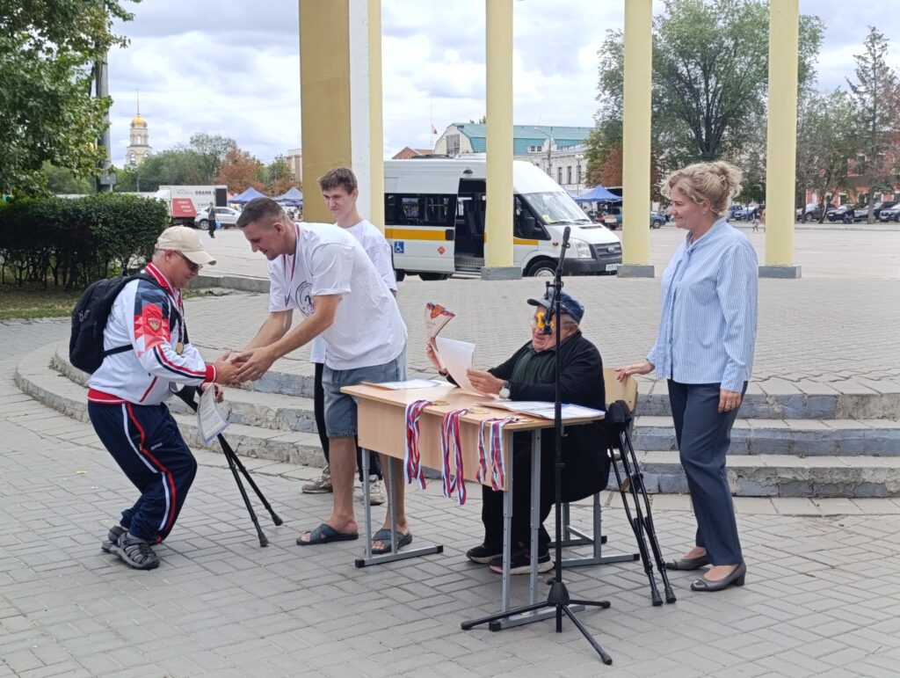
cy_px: 339
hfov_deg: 41.2
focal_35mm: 46
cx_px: 450
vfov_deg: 31.6
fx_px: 1198
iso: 50
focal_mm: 6.14
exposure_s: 1/293
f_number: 1.6
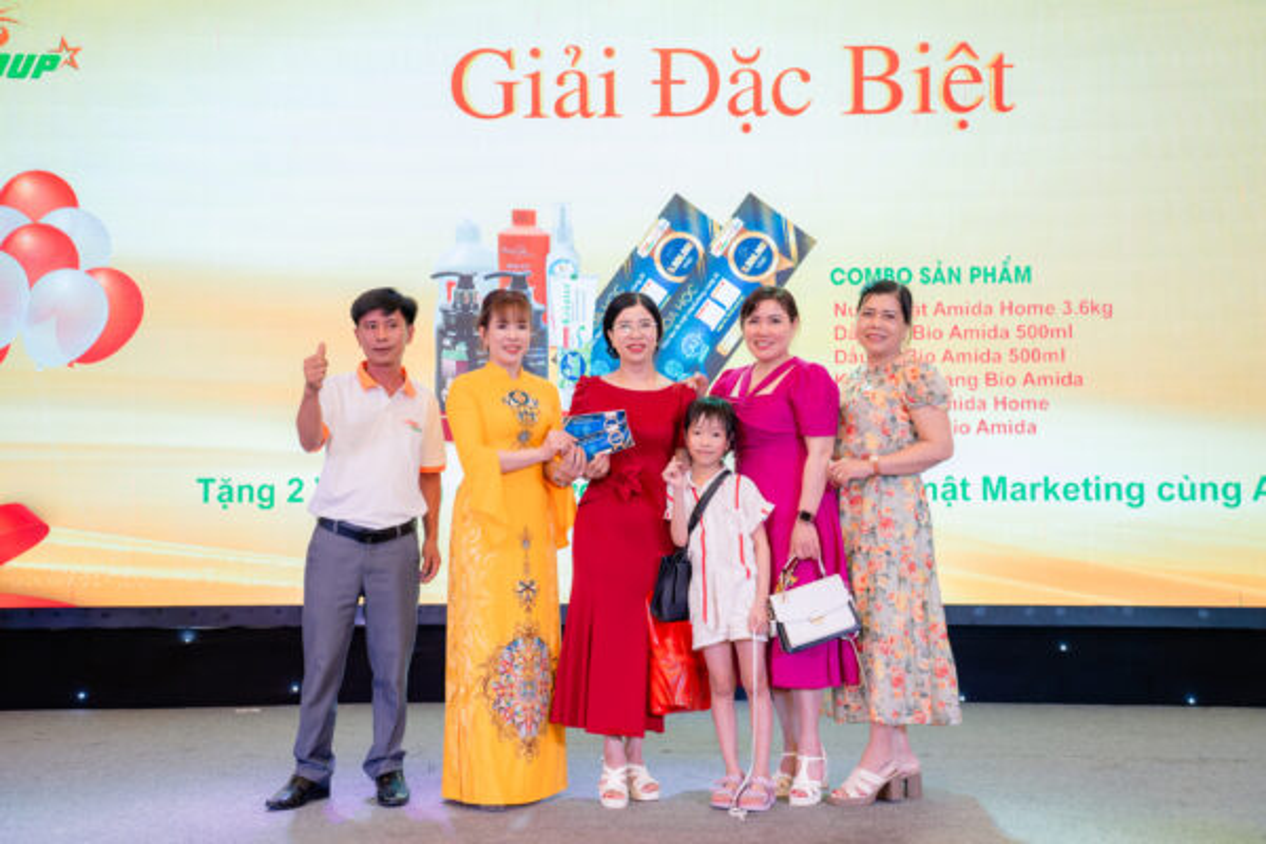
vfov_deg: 30.5
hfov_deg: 44.5
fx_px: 1547
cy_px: 422
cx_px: 633
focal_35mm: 44
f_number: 3.2
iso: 800
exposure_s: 1/200
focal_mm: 44
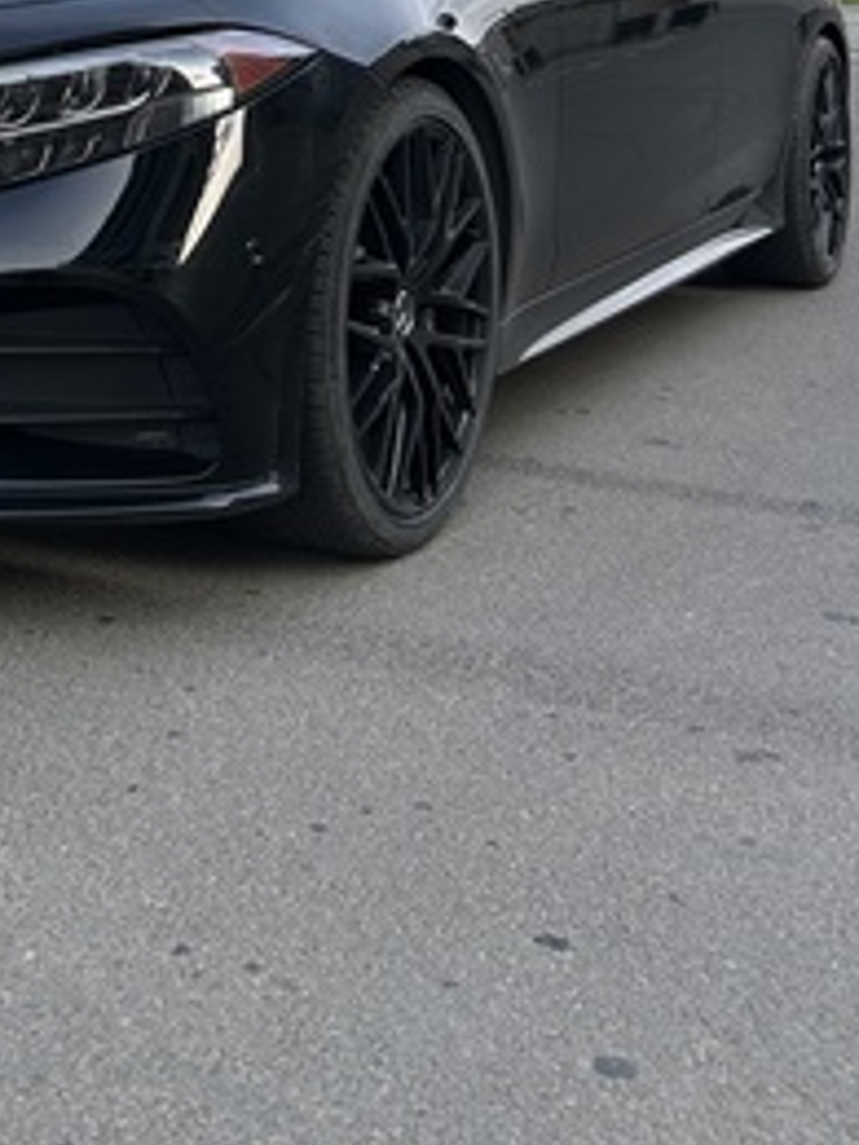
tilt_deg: +1.4
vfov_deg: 28.9
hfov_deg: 23.6
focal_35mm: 60
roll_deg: -1.1
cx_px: 57
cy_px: -137
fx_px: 1985
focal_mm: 5.7
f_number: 1.5
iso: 50
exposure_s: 1/917
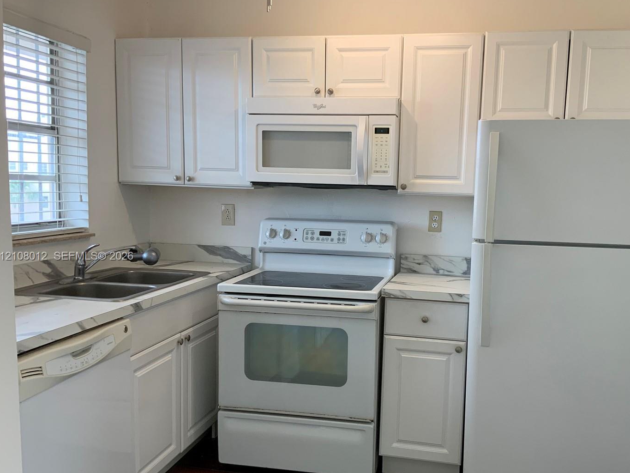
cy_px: 257
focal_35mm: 34
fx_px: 619
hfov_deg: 53.8
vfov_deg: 41.8
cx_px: 359
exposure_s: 1/60
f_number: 1.8
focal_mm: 3
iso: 40
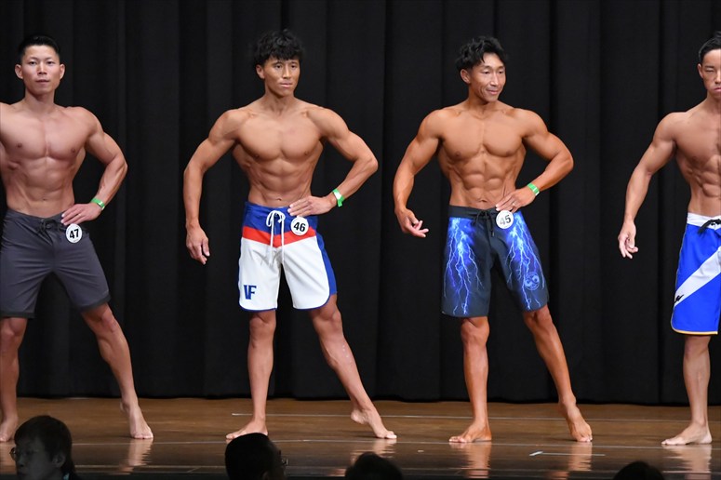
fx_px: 4504
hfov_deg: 9.2
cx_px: 360
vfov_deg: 6.1
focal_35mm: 225
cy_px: 240
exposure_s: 1/400
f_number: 5.6
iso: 8000
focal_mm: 150
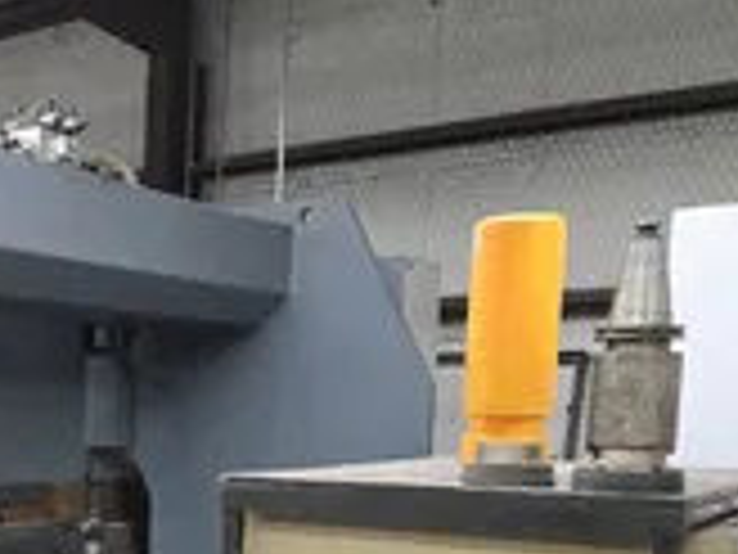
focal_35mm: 56
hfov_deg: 30.4
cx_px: -90
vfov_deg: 24.9
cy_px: 554
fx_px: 1194
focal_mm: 5.4
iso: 800
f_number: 1.8
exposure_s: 1/120
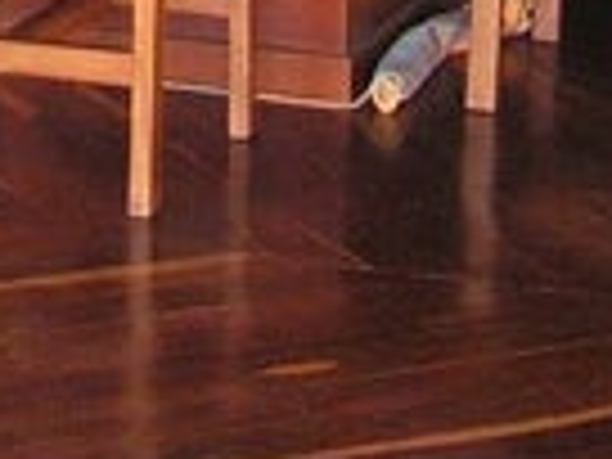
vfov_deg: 8.0
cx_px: 122
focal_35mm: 179
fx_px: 3165
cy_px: -428
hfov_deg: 11.0
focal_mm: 6.3
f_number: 2.8
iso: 100
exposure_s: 1/50
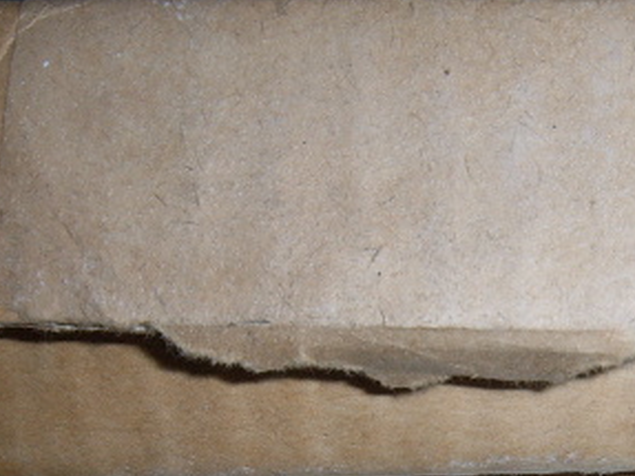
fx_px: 1430
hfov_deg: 24.7
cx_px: 500
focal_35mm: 78
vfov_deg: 18.4
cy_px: 480
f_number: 5.8
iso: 69
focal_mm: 5.8
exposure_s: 1/30
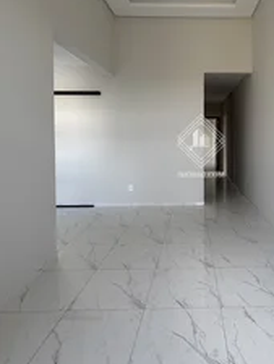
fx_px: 253
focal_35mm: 24
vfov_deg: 70.8
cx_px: 201
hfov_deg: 54.5
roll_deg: +0.5
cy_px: 146
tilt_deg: -2.0
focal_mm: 2.22
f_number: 2.2
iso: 64
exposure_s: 1/99
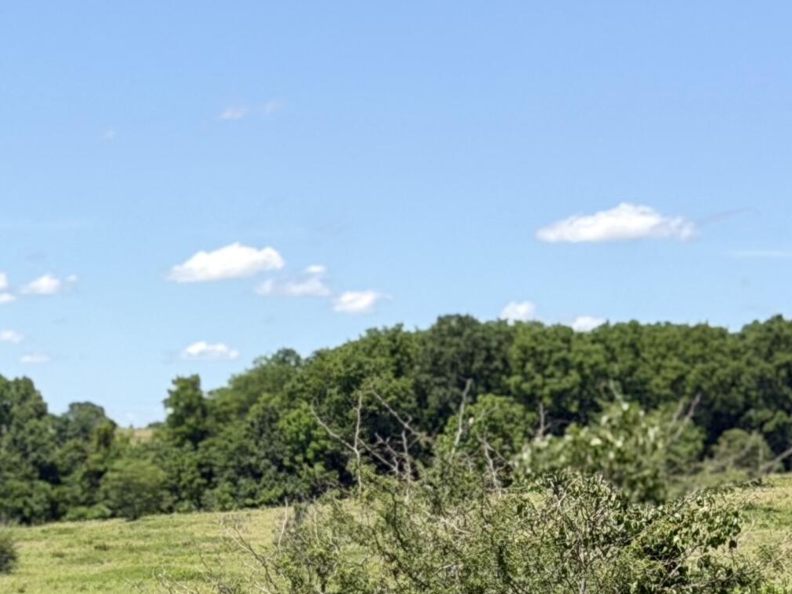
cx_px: -306
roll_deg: -3.6
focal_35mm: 143
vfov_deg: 10.2
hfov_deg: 13.2
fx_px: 3271
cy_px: 757
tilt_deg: -5.2
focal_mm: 6.76
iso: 64
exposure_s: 1/3704
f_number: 1.78
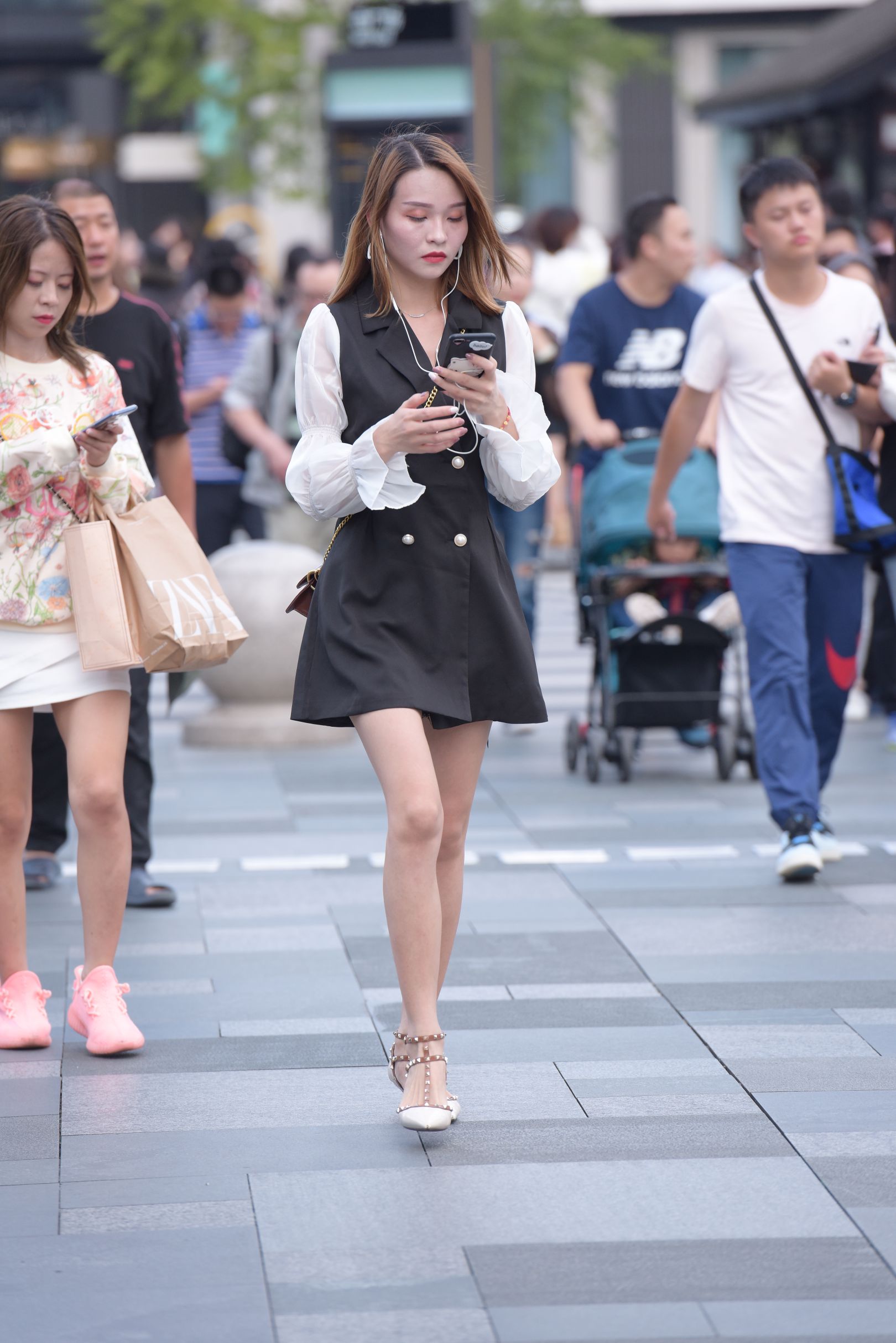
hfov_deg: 7.0
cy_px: 672
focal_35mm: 195
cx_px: 448
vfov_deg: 10.5
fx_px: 7275
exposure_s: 1/800
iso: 640
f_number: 4
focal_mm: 195
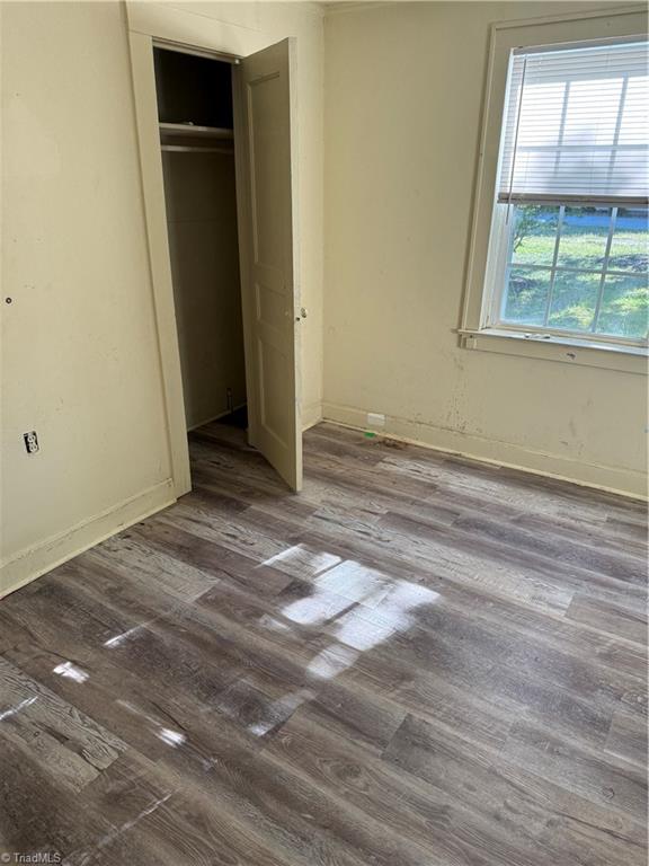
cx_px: 324
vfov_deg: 71.6
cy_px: 433
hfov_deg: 56.8
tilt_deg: -24.0
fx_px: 600
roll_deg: -1.7
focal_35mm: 24
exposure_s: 1/121
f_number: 1.78
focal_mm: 6.76
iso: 160
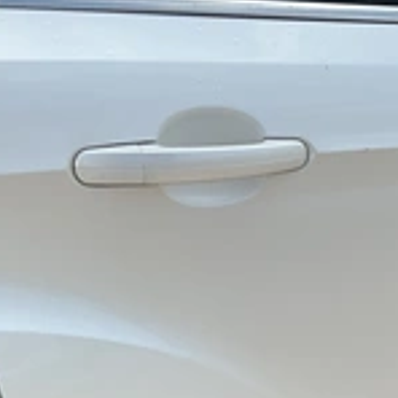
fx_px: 872
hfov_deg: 24.1
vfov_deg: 25.5
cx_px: 438
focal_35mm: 67
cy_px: 288
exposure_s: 1/1311
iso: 25
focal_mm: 3
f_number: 1.8
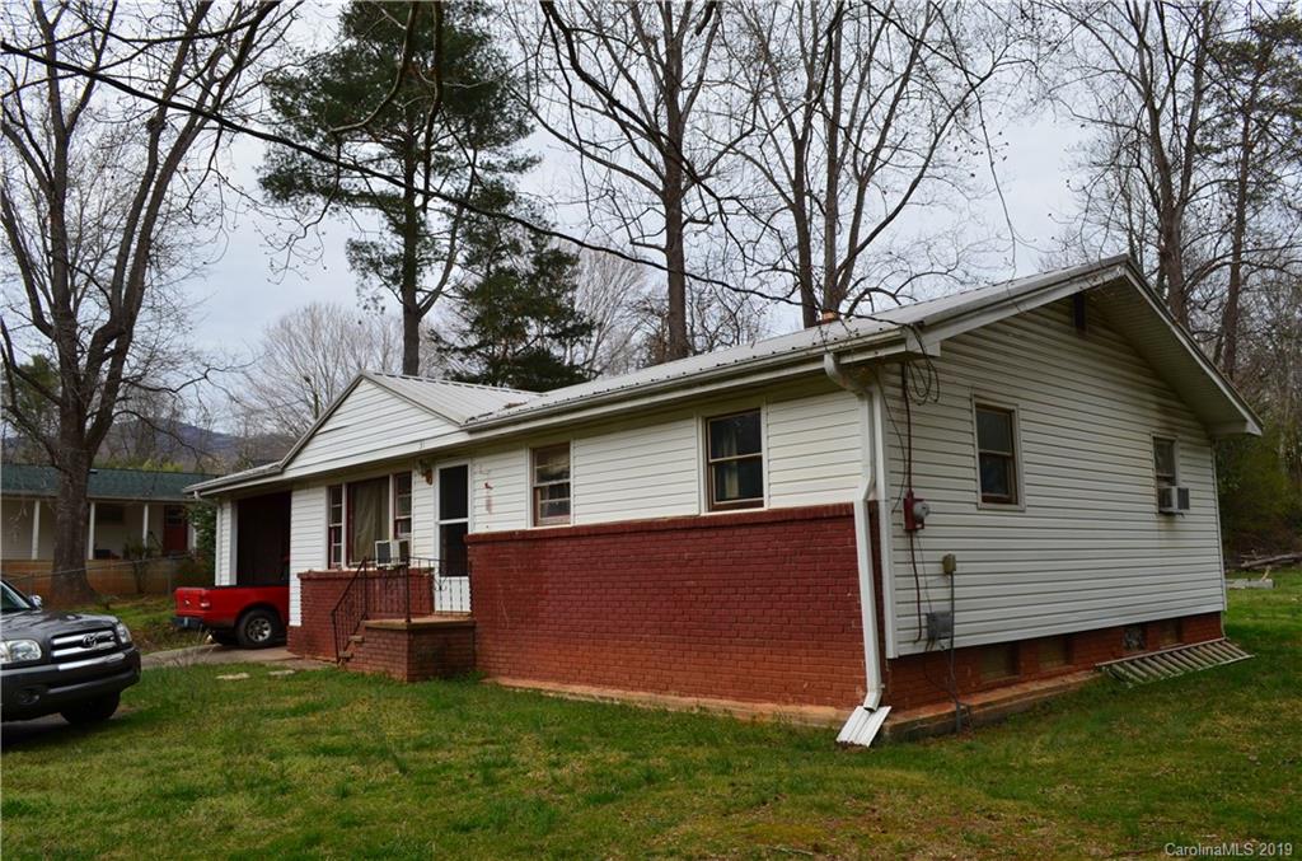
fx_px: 974
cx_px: 651
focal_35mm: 27
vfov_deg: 47.7
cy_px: 430
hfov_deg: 67.5
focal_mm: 18
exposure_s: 1/160
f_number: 9
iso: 400
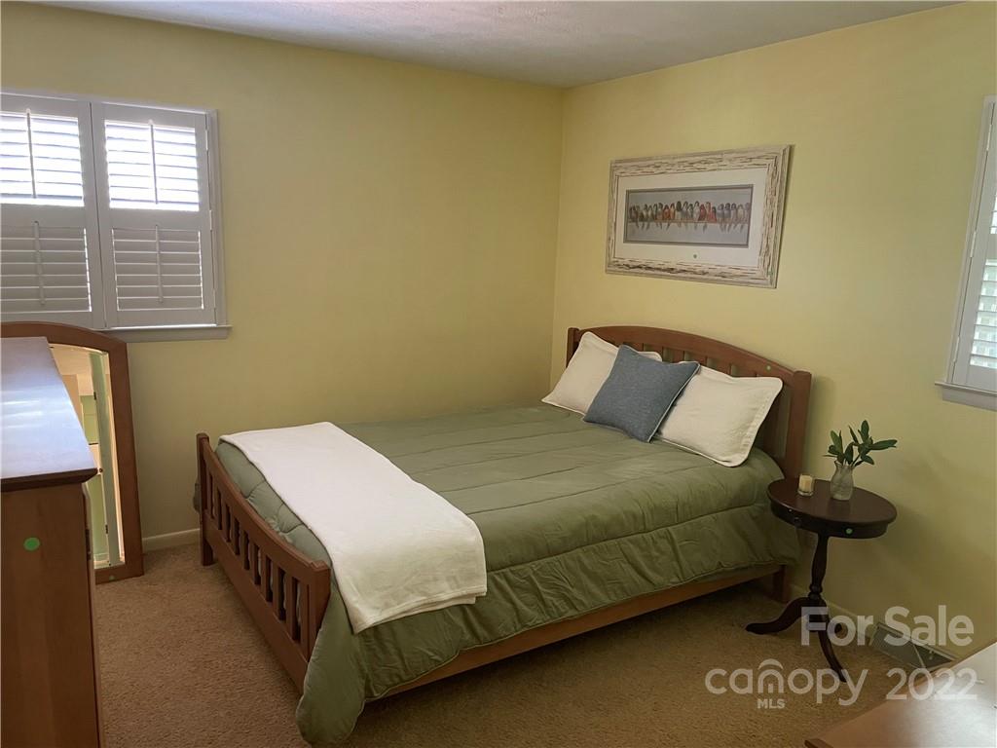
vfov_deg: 53.1
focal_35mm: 26
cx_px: 498
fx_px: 749
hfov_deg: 67.3
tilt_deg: -10.2
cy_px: 374
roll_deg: -1.8
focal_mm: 4.2
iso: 400
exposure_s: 1/40
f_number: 1.6
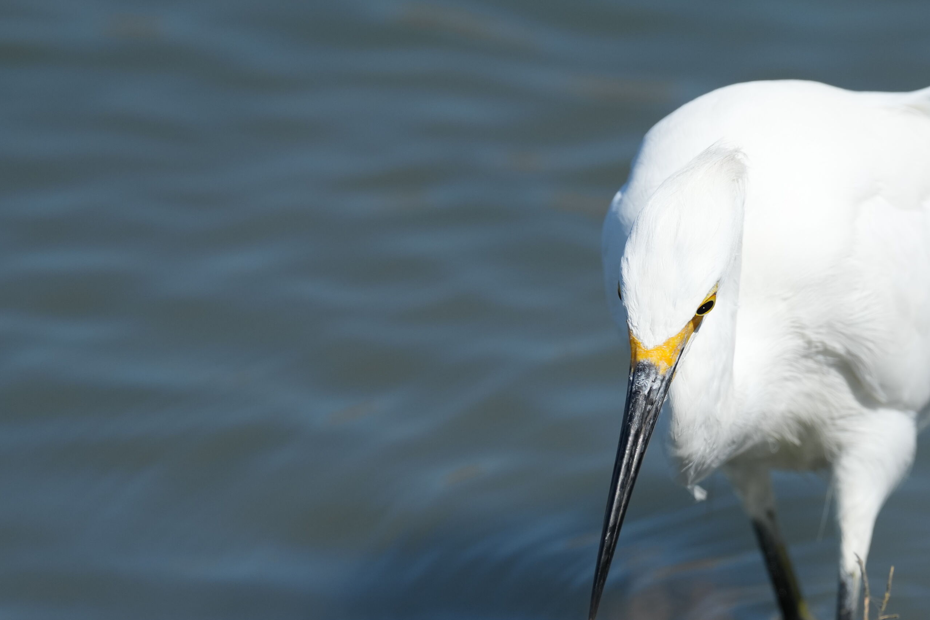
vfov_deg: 1.7
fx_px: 20535
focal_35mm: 795
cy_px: 502
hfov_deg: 2.6
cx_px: 694
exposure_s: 1/2000
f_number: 6.3
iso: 400
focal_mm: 469
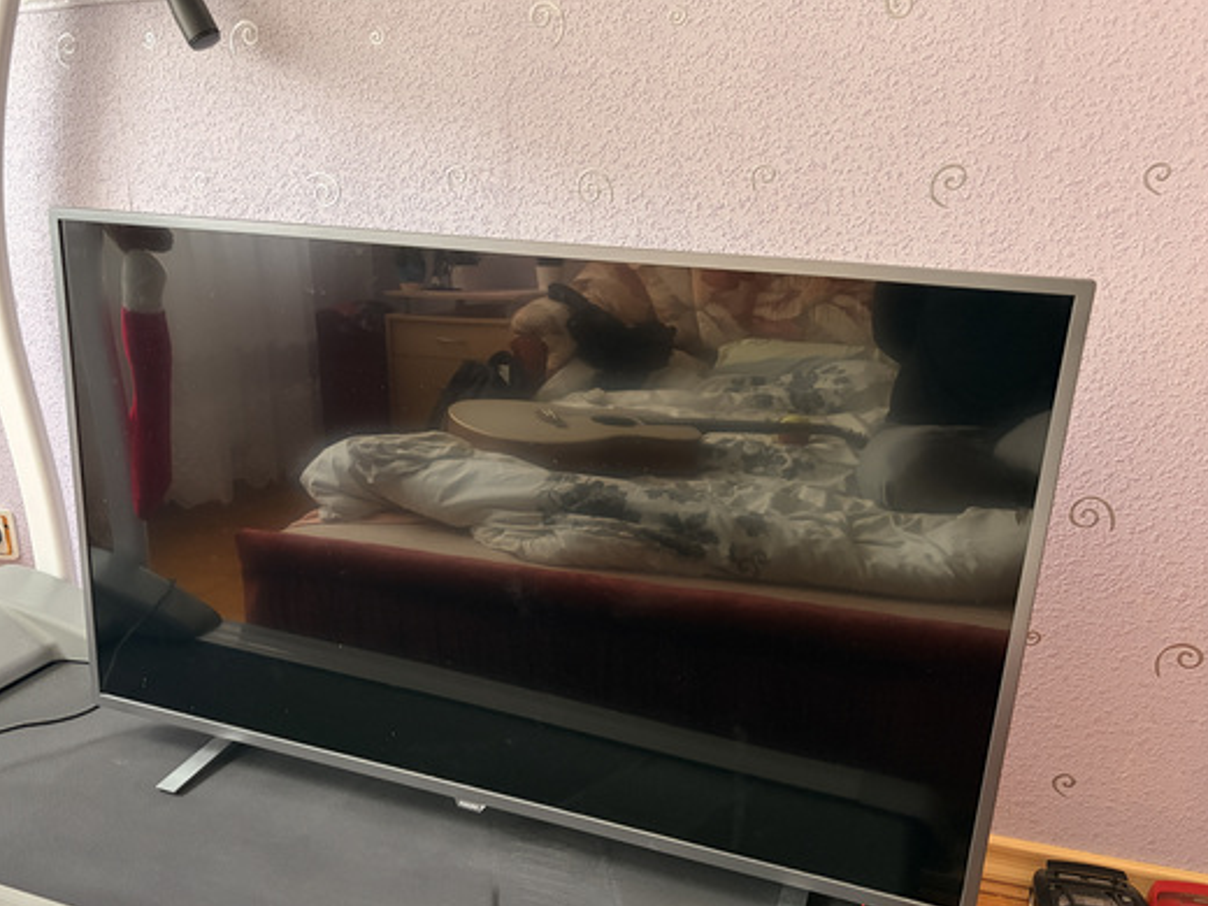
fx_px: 1047
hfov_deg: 59.9
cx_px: 558
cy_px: 502
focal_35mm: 30
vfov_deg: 46.7
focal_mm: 5.96
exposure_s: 1/36
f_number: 1.6
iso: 640
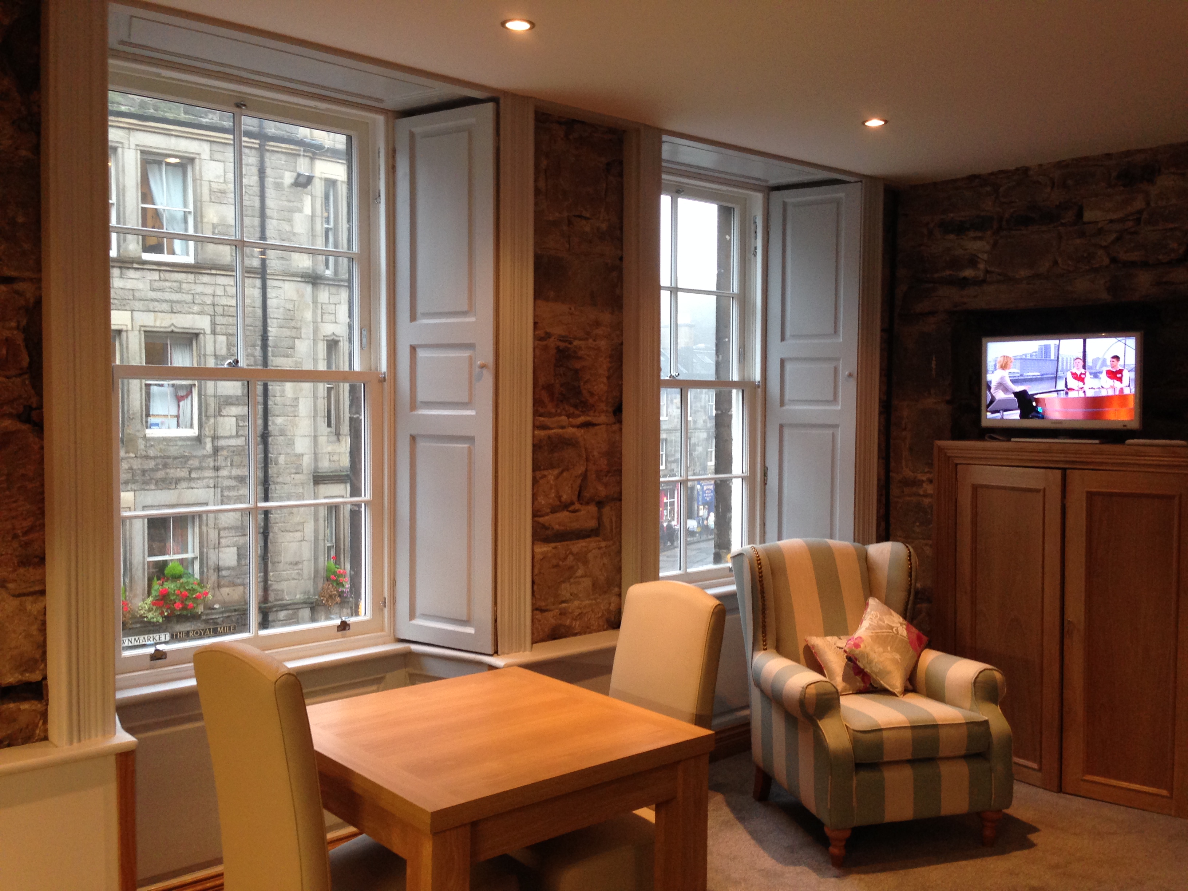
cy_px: 446
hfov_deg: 55.4
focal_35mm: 33
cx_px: 594
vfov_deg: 42.9
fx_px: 1133
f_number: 2.4
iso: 125
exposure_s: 1/20
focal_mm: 4.12
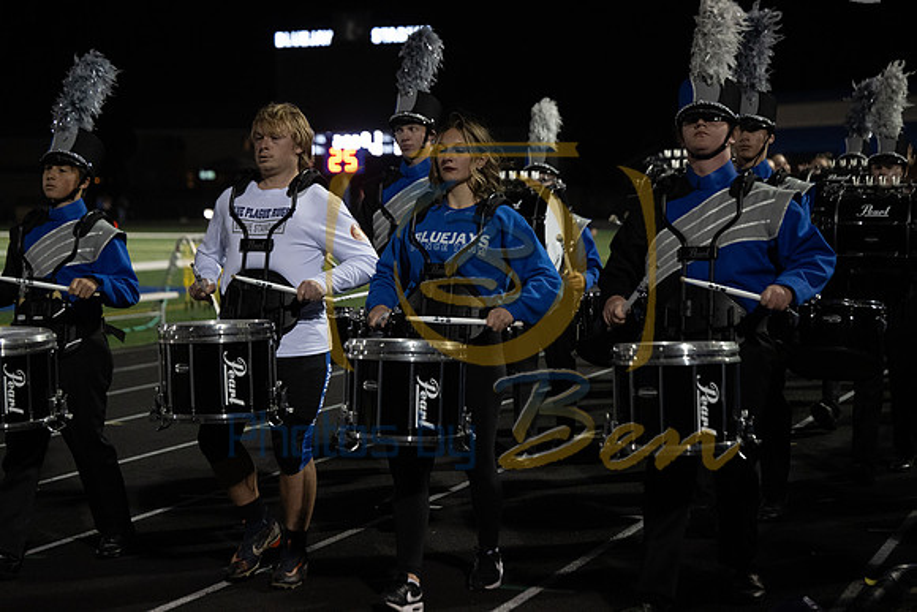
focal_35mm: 70
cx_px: 458
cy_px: 306
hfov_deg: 28.8
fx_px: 1783
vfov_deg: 19.5
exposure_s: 1/800
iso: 5000
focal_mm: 70
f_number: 2.8
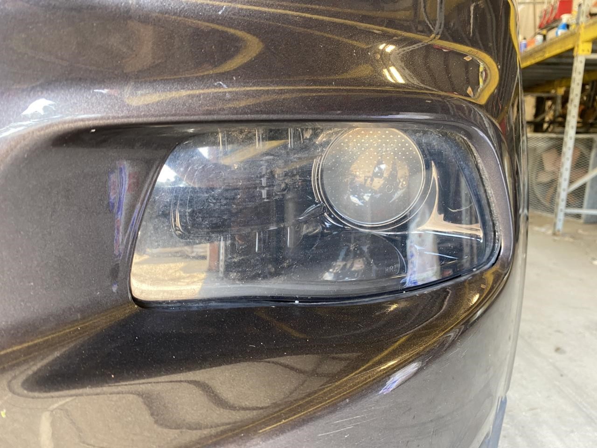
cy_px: 224
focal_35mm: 26
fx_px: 448
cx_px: 298
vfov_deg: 53.1
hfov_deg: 67.3
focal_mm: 4.25
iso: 125
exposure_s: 1/64
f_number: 1.8
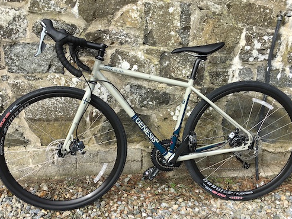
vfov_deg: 46.8
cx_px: 145
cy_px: 108
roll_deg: -2.1
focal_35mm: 30
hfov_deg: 60.0
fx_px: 253
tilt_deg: -16.1
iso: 25
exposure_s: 1/769
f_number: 2.2
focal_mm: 4.15
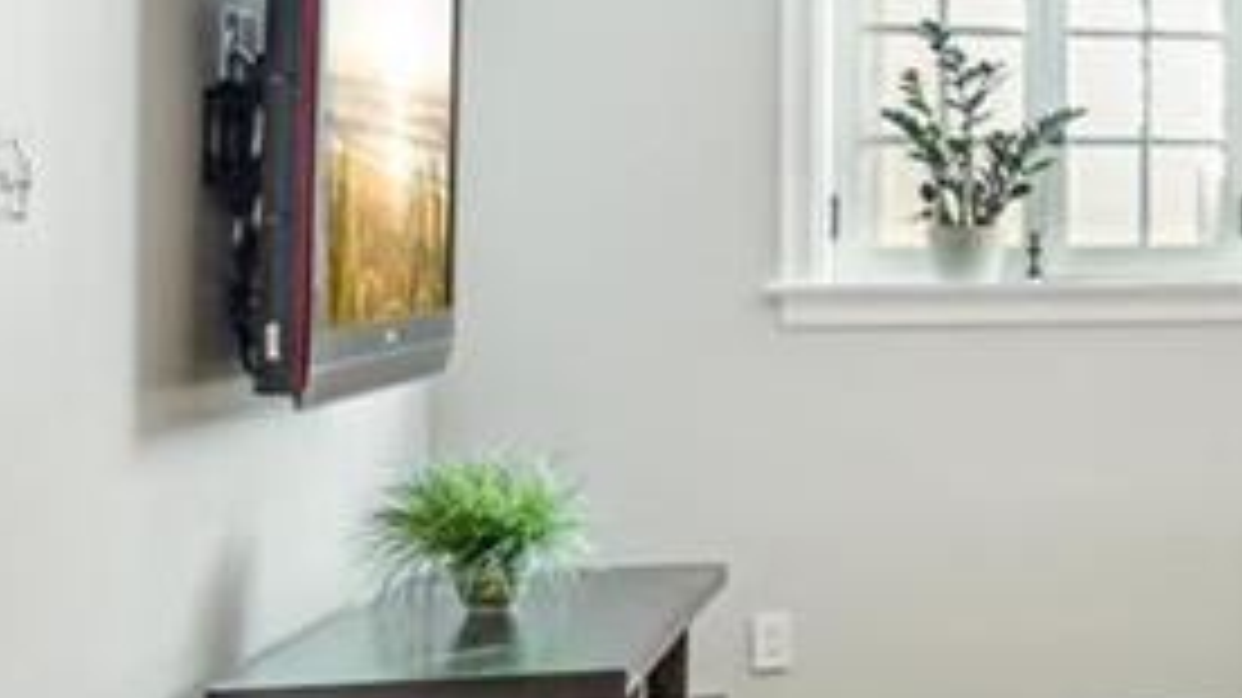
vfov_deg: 15.2
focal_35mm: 79
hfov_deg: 18.5
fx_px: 2601
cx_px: 2426
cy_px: 198
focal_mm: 13
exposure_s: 1/13
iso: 400
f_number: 8
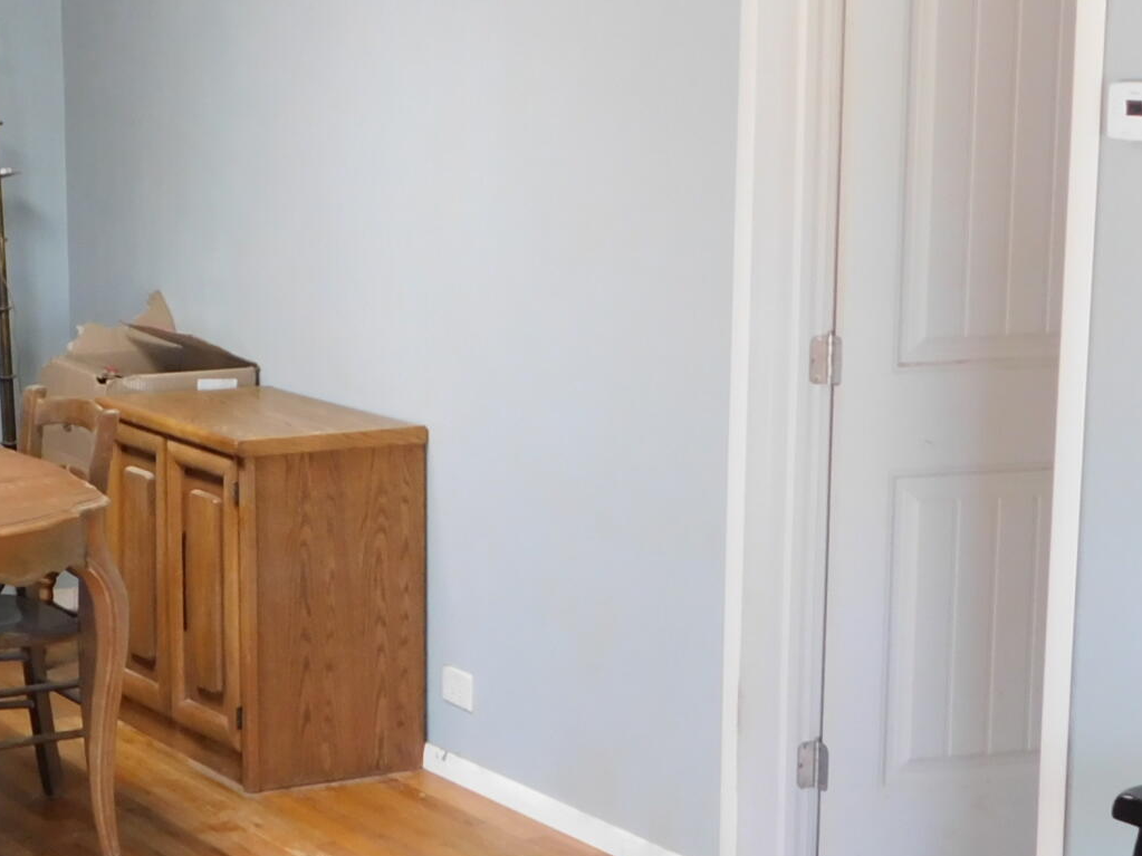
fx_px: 2903
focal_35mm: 88
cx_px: 269
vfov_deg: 16.7
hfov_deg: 22.0
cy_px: 610
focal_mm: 5.3
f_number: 3.2
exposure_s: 1/25
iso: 400
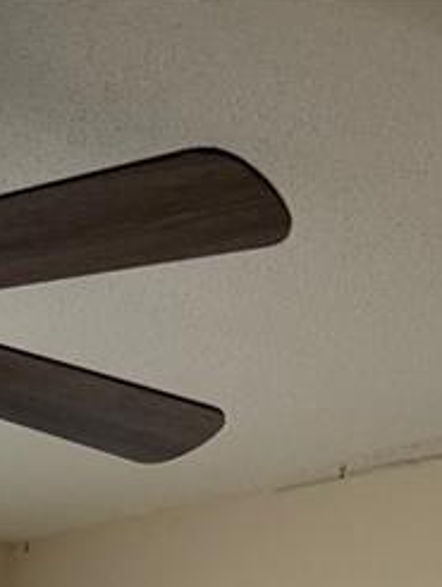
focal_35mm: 117
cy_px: 1420
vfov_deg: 12.8
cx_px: -234
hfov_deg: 12.1
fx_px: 1988
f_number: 1.78
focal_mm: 6.76
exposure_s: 1/61
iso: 200
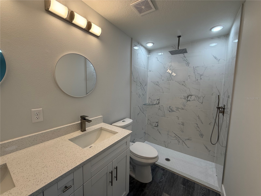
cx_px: 130
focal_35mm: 14
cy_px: 98
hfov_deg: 102.1
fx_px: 106
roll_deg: -1.2
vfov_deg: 85.7
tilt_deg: -5.3
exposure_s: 1/120
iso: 80
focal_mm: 2.22
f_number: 2.2
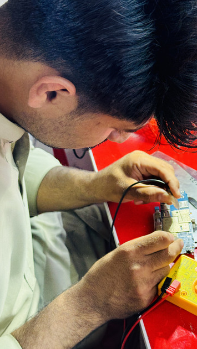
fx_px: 492
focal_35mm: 53
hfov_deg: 22.6
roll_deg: +5.2
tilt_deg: -37.1
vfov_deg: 39.2
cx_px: 127
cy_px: 173
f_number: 1.78
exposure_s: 1/50
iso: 100
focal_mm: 6.76
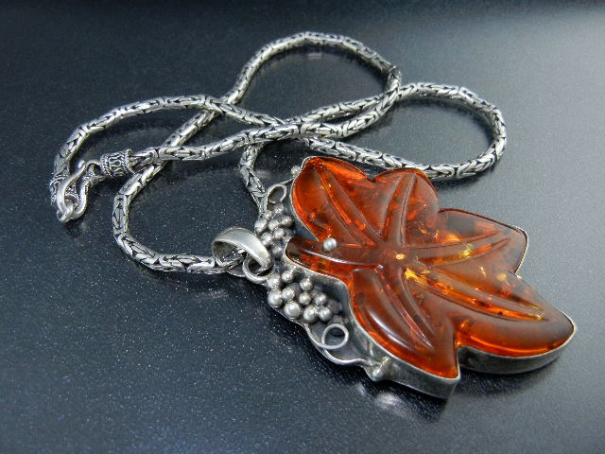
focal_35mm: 39
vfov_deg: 36.8
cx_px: 302
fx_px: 682
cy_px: 227
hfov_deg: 47.9
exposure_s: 1/30
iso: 233
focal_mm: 7.1
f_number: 3.7
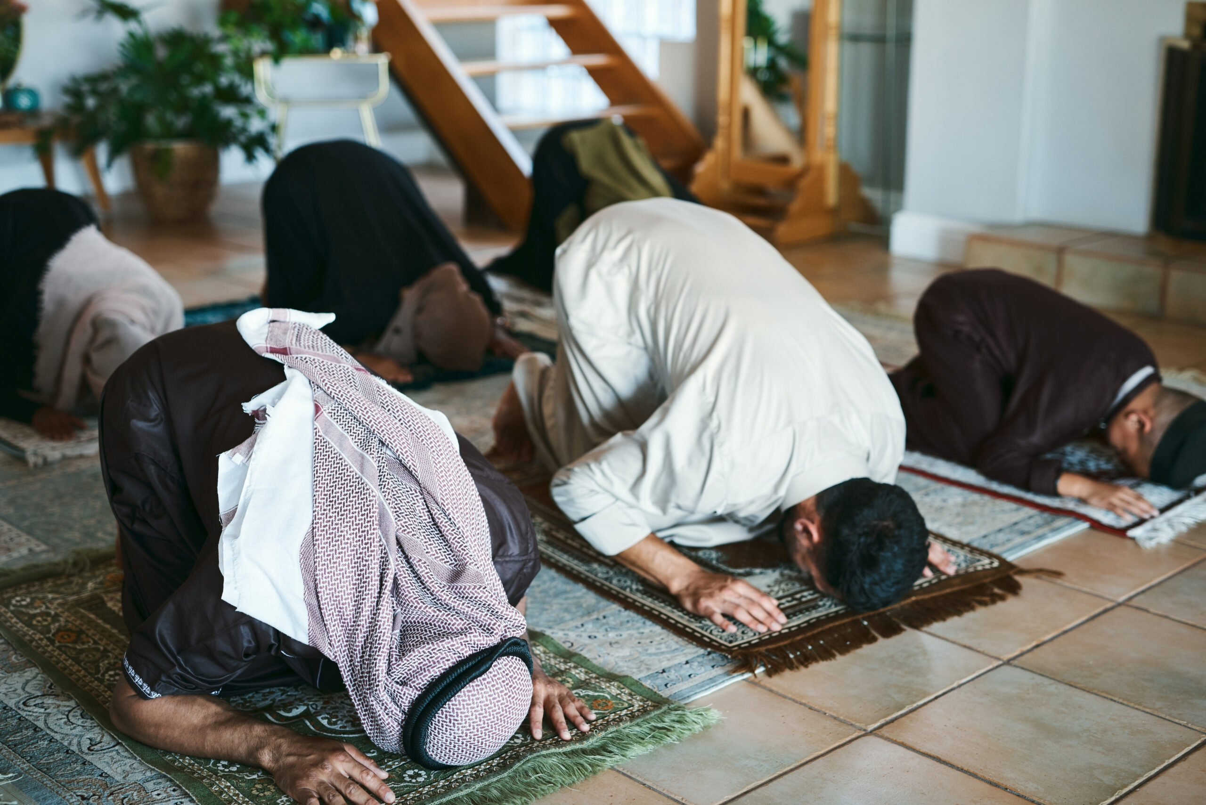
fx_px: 1676
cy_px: 402
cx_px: 603
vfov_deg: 27.0
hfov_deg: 39.6
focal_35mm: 50
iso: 160
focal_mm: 50
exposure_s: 1/60
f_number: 2.2
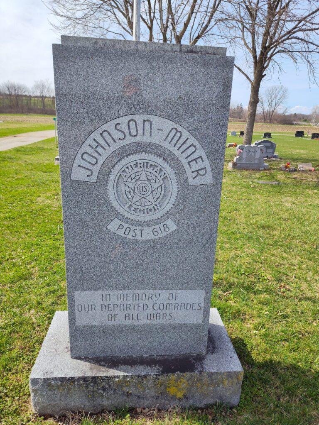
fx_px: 283
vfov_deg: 73.9
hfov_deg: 58.9
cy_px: 212
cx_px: 160
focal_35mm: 23
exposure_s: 1/1380
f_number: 1.8
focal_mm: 5.56
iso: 100
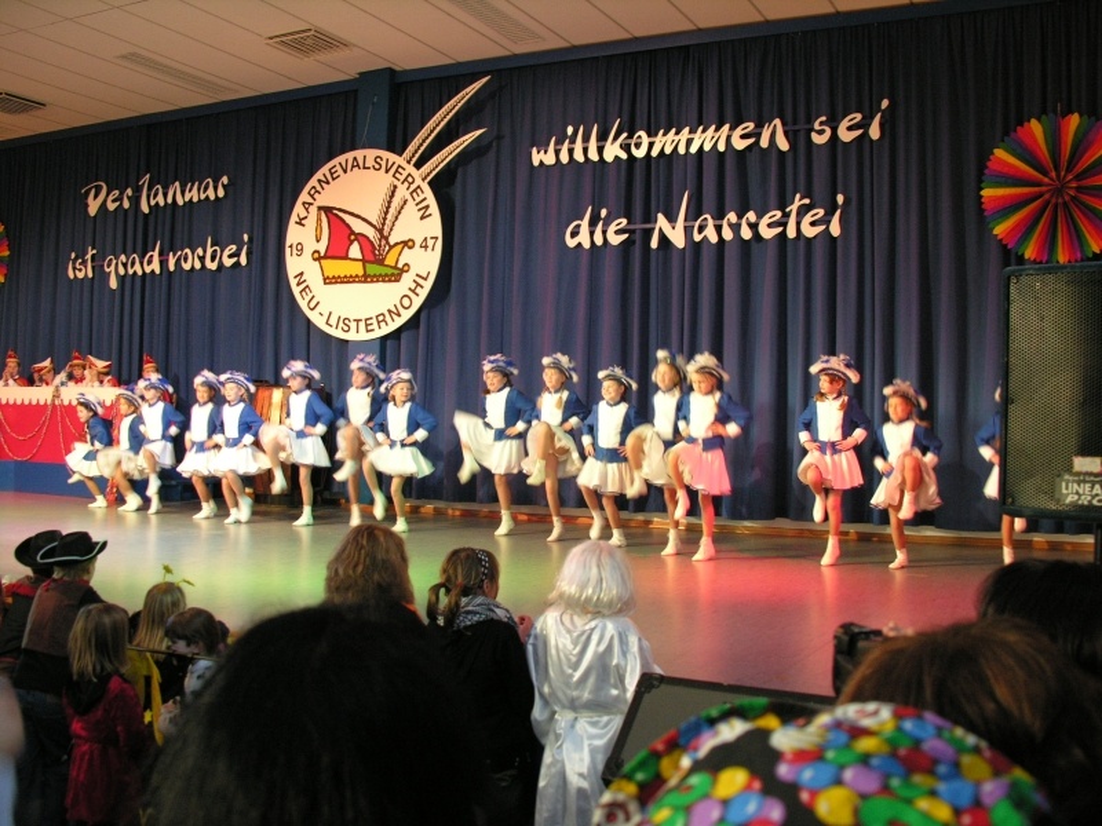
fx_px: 1114
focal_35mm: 35
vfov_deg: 40.7
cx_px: 551
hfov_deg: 52.6
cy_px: 413
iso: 200
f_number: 2.8
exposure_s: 1/27.6
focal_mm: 8.9
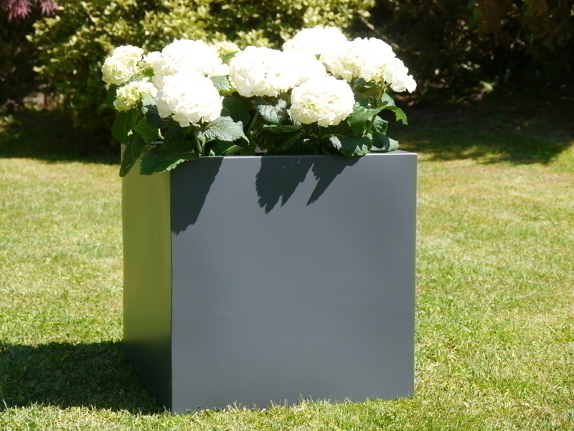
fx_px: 1393
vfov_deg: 17.6
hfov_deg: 23.3
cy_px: 216
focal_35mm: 84
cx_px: 287
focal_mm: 42
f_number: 6.3
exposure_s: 1/200
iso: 160
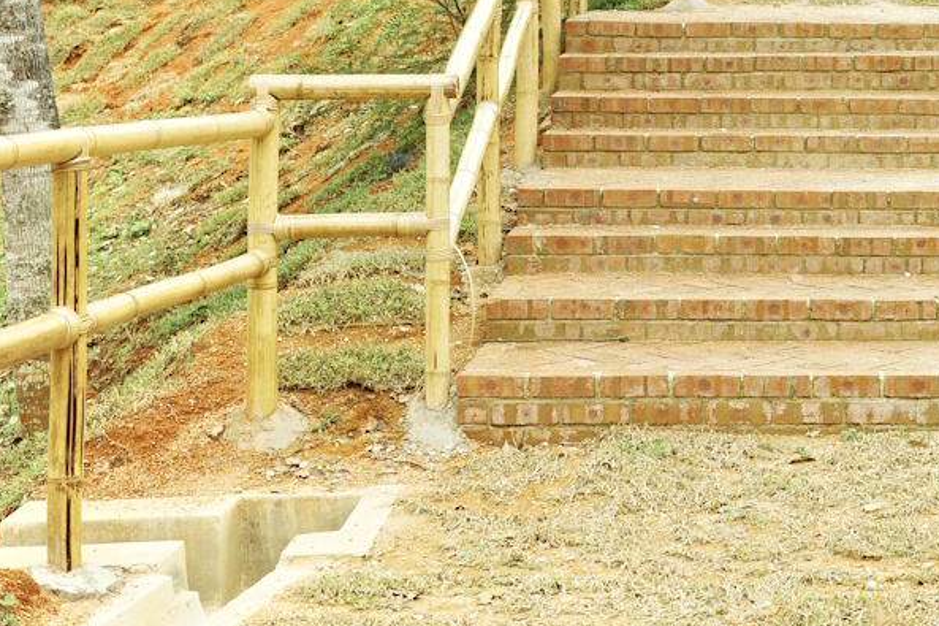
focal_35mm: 81
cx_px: 820
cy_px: 17
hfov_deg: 24.4
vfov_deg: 16.5
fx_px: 2112
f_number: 2.8
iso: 200
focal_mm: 26
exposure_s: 1/250
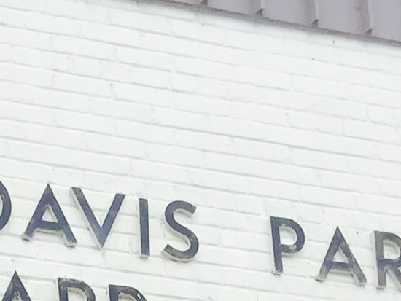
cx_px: -163
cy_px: 877
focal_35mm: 172
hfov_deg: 11.1
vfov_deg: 7.6
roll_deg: +1.3
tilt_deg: +13.4
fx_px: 1993
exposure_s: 1/719
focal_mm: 4.15
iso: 32
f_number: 2.2
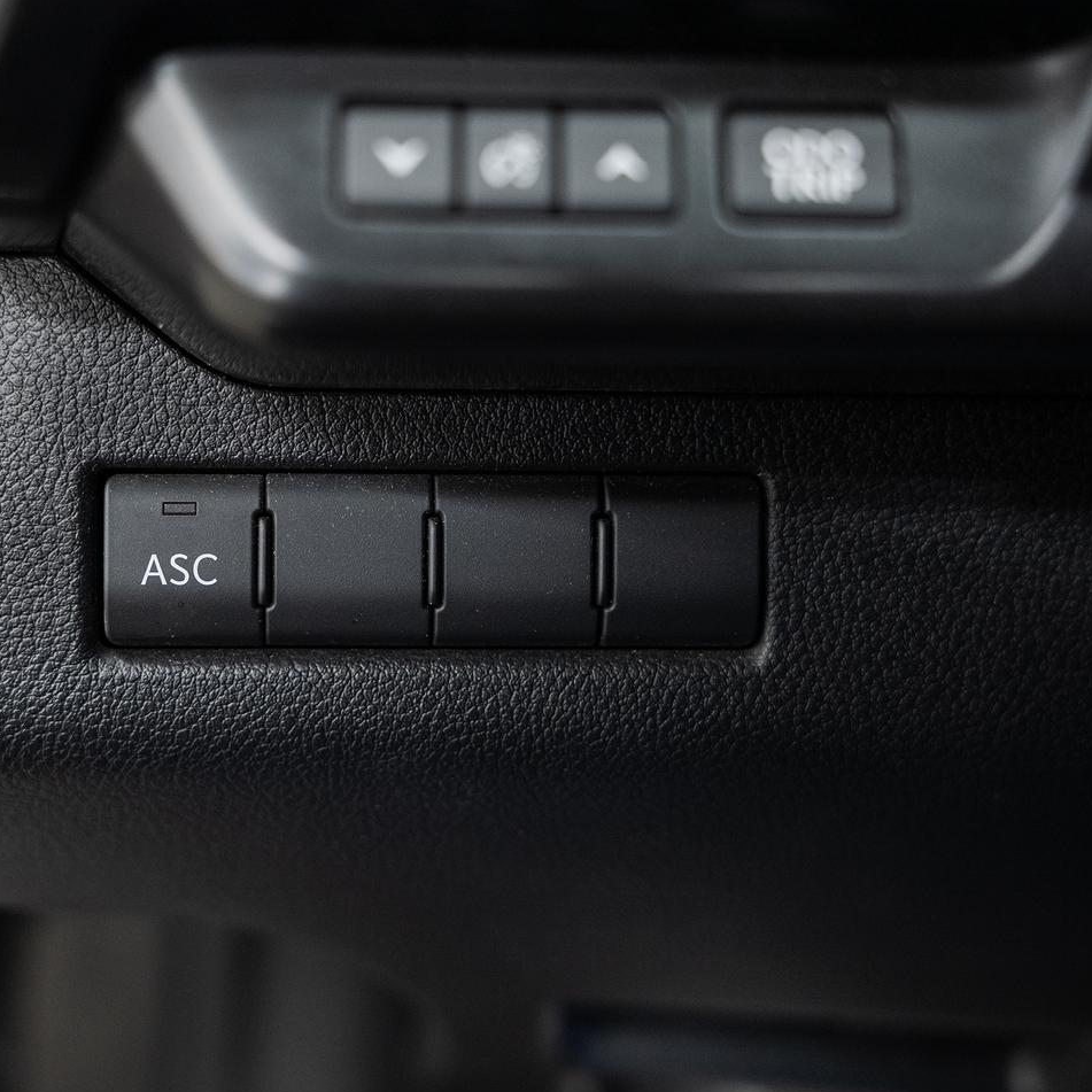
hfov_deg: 32.6
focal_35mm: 52
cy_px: 548
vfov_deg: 32.8
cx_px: 398
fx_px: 1856
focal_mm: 40.4
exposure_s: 1/40
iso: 800
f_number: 3.5
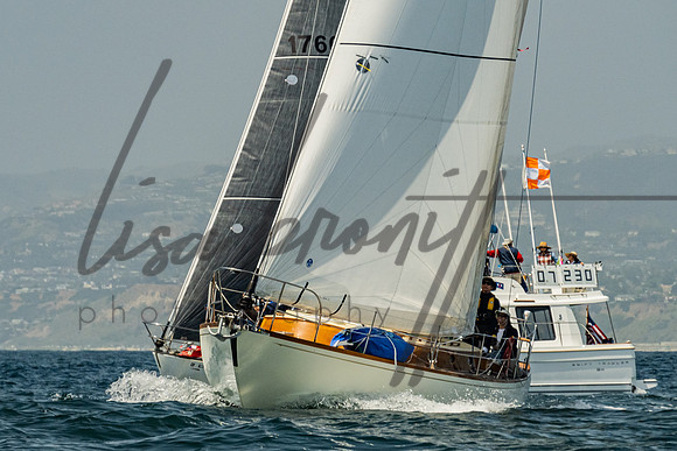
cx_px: 157
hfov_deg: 5.6
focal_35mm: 366
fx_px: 6891
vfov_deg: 3.8
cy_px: 218
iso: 320
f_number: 6.3
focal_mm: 165
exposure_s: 1/1600
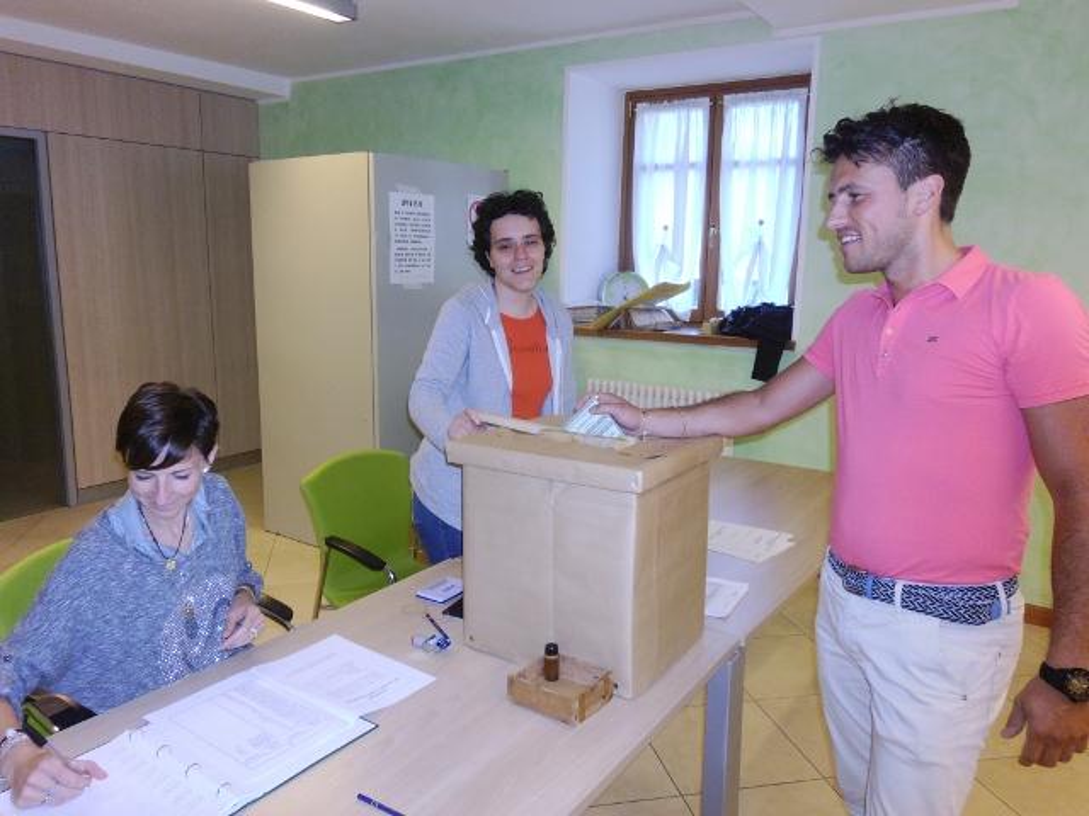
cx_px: 544
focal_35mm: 26
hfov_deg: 67.3
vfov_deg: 53.1
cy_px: 408
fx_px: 818
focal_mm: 4.7
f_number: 2.8
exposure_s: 1/60
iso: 100
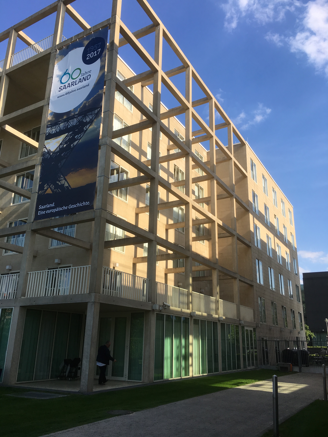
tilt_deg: +18.5
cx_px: 164
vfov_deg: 61.7
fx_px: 366
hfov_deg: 48.2
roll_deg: -2.7
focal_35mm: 29
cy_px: 218
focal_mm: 4.15
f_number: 2.2
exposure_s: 1/1115
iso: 25
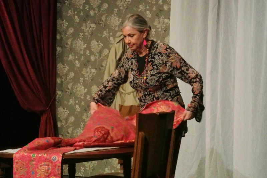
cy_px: 89
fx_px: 913
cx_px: 134
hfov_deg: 16.6
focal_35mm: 123
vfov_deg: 11.2
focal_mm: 45.9
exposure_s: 1/60
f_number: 11
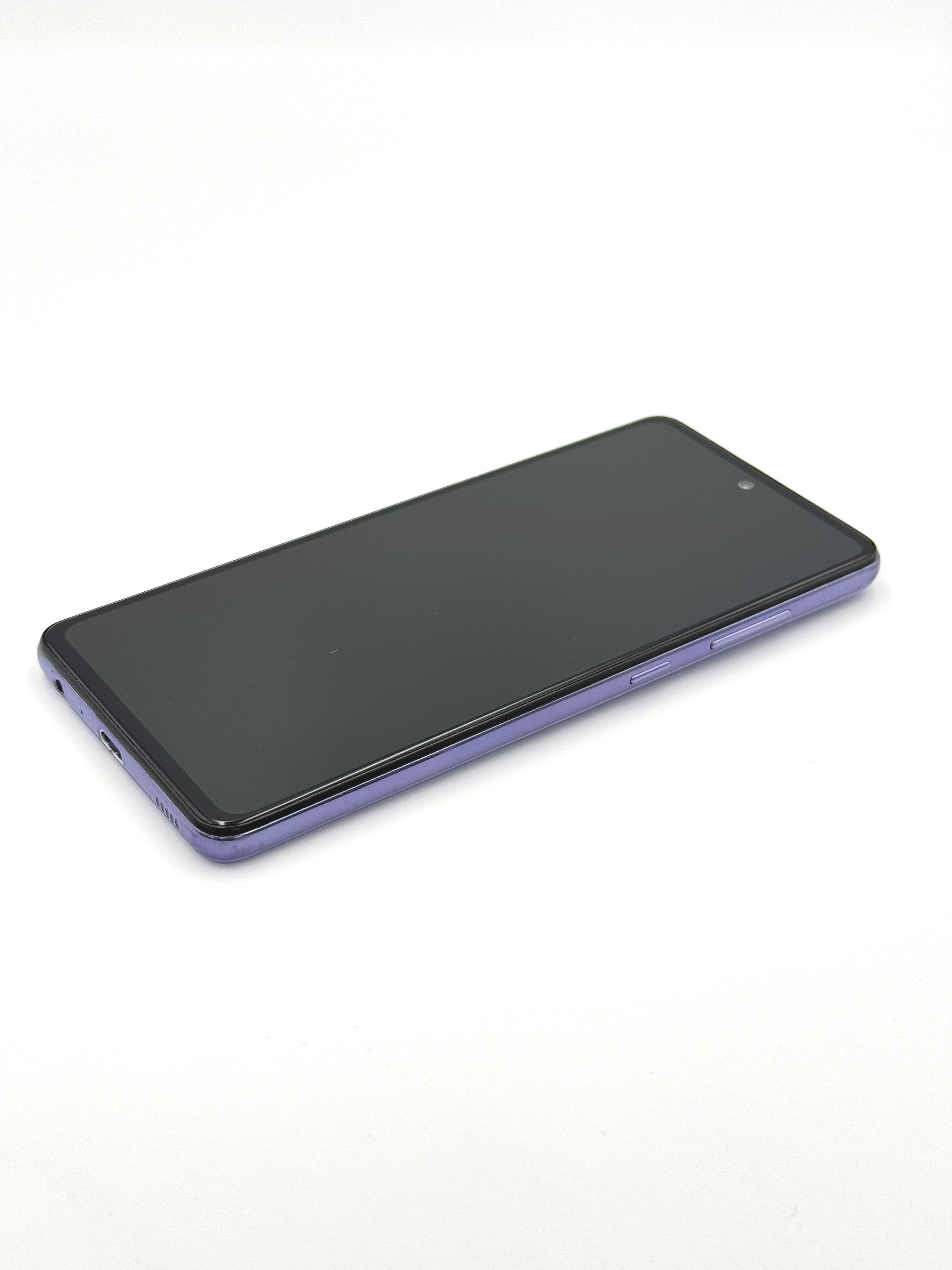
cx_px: 476
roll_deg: -2.4
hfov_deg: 30.3
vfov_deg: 39.7
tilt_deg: -36.0
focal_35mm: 48
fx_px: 1760
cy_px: 635
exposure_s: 1/402
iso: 64
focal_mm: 6.76
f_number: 1.78
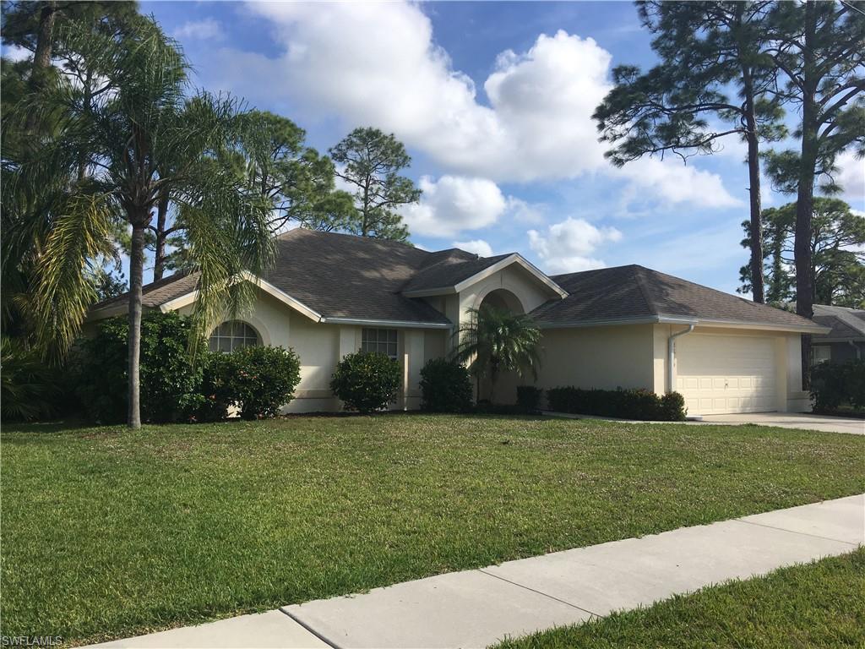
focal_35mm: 29
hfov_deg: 61.7
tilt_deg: +4.6
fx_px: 725
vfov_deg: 48.2
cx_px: 432
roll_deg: -1.6
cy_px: 324
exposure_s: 1/2137
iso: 25
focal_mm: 4.15
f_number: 2.2
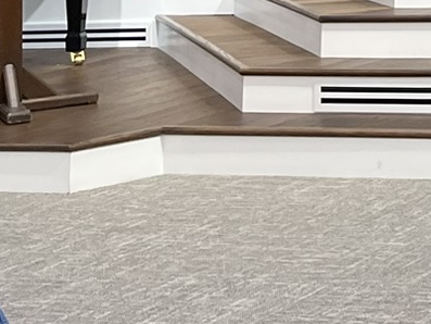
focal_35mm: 134
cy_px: -344
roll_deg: +1.9
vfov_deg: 10.2
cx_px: 809
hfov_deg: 13.1
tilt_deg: +6.6
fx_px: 1669
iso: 125
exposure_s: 1/120
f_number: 1.6
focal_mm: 5.1
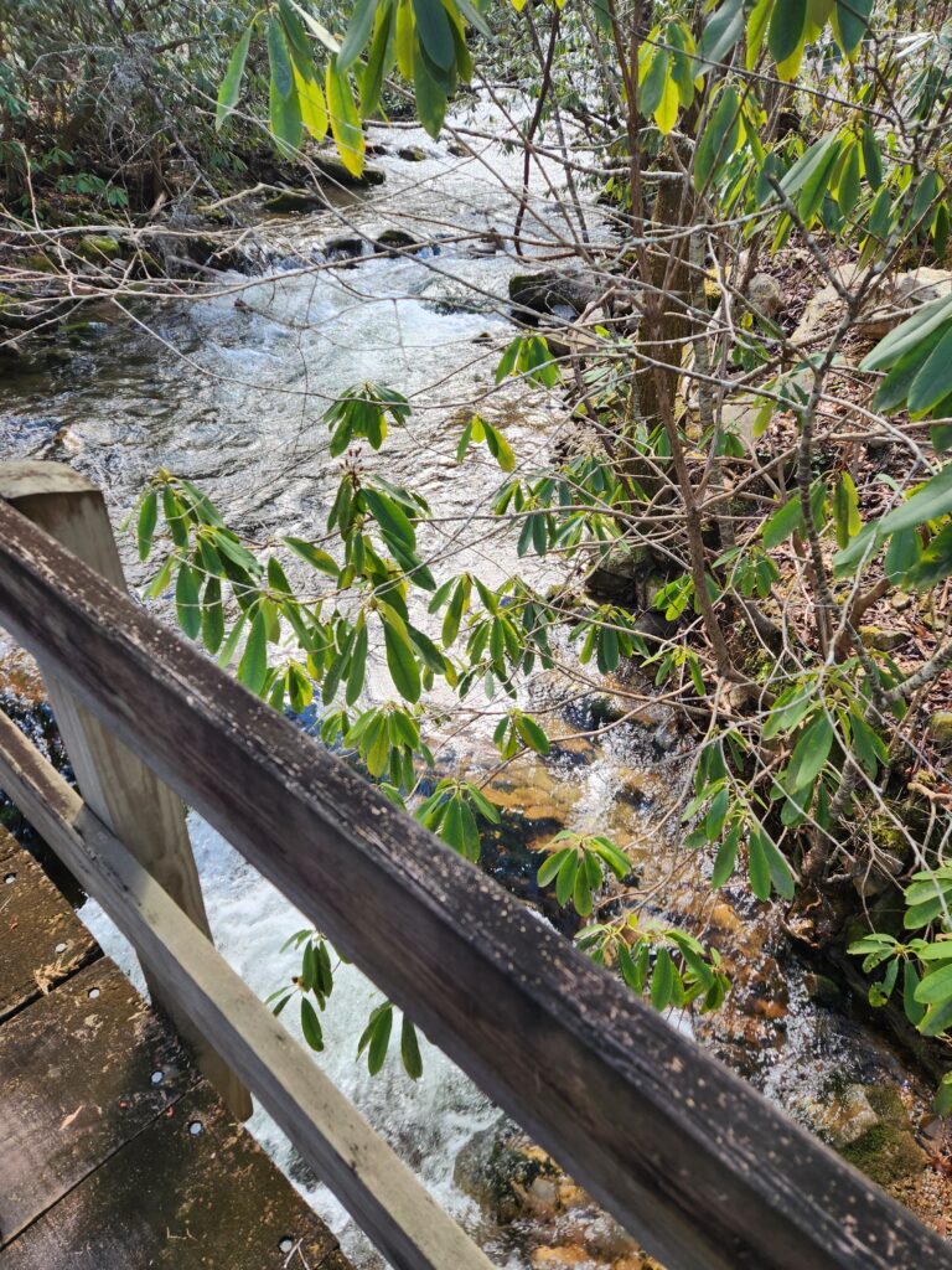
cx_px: 476
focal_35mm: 23
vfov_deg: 73.9
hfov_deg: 58.9
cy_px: 635
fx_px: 843
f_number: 1.8
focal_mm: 5.4
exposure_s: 1/180
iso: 32
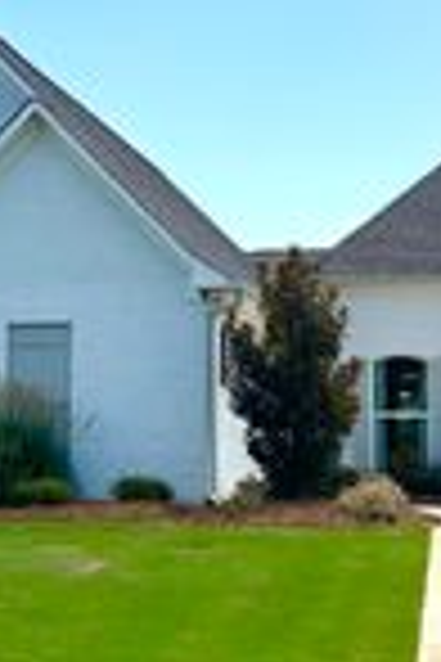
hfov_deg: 16.1
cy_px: 263
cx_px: 220
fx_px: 1562
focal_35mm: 85
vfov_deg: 23.9
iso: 80
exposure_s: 1/6623
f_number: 1.78
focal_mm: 6.86
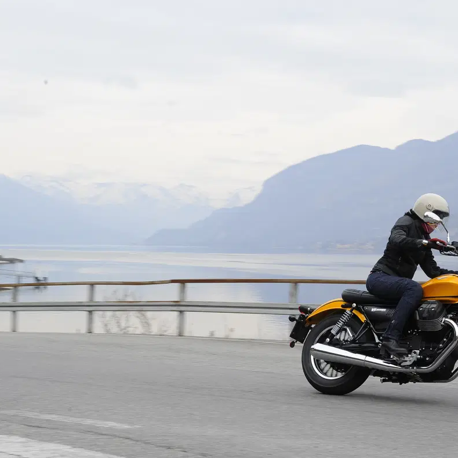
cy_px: 230
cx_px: 310
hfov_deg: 24.2
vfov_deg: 24.3
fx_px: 1063
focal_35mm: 71
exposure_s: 1/400
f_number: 9
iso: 640
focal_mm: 55
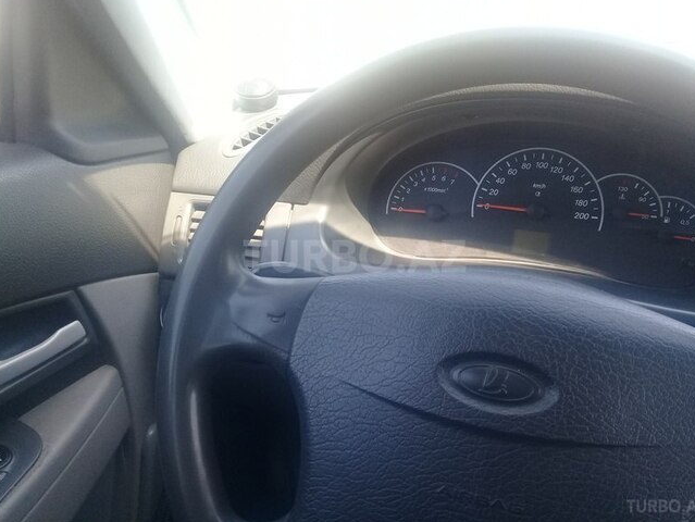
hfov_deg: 56.8
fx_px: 643
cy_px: 256
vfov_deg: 44.2
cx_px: 355
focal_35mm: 32
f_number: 2.2
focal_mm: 3.3
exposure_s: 1/100
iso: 64
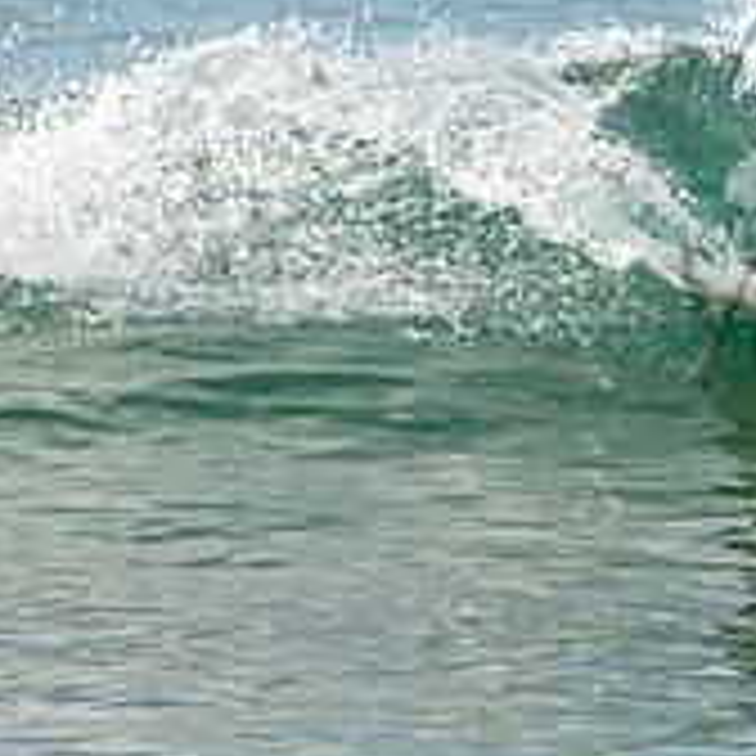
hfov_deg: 1.0
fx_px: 43586
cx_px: 1143
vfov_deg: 1.0
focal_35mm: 1764
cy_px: 281
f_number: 5.6
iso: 360
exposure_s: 1/1250
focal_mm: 400
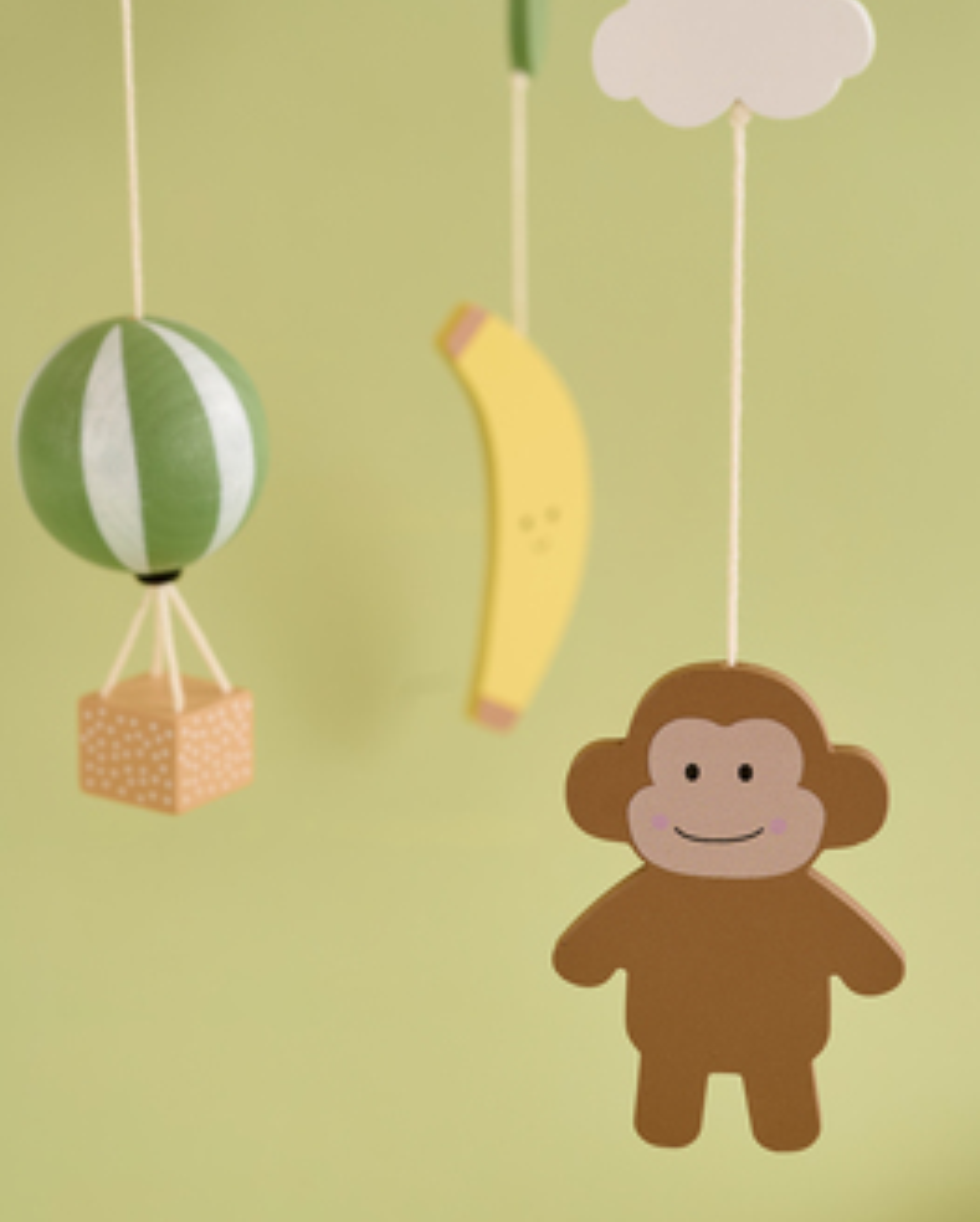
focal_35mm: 80
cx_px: 488
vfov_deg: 23.8
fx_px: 2896
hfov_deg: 19.2
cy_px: 577
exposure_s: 1/160
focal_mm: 70
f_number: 5.6
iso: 100
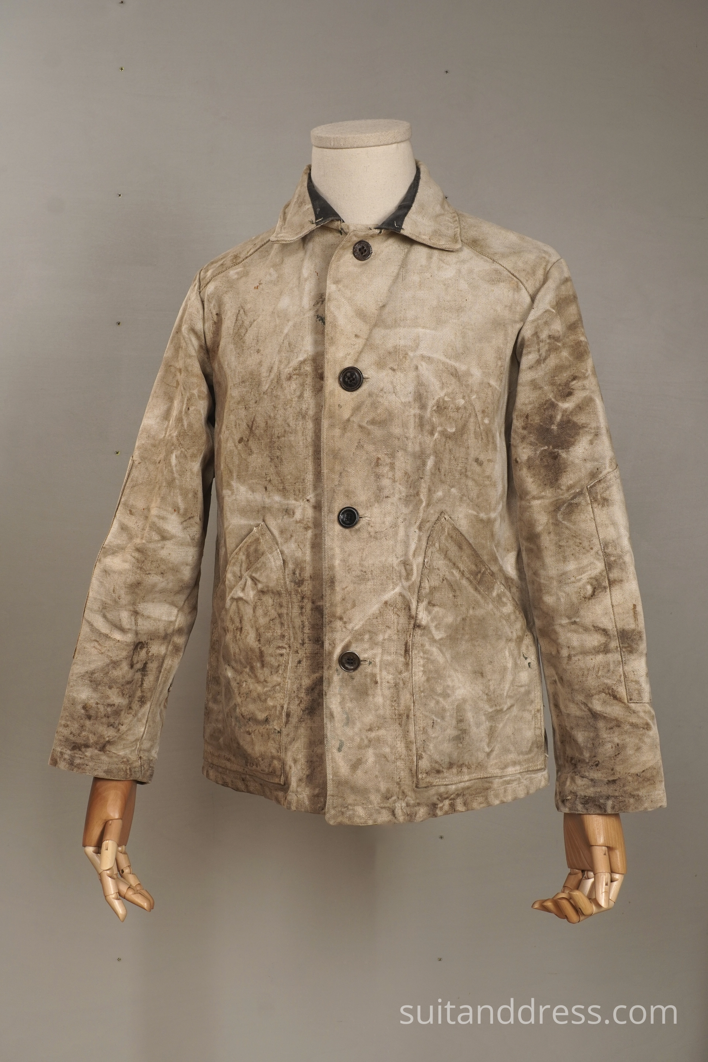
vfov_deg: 41.1
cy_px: 531
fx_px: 1416
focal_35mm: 48
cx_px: 354
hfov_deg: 28.1
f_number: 9
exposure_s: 1/20
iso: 320
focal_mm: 32
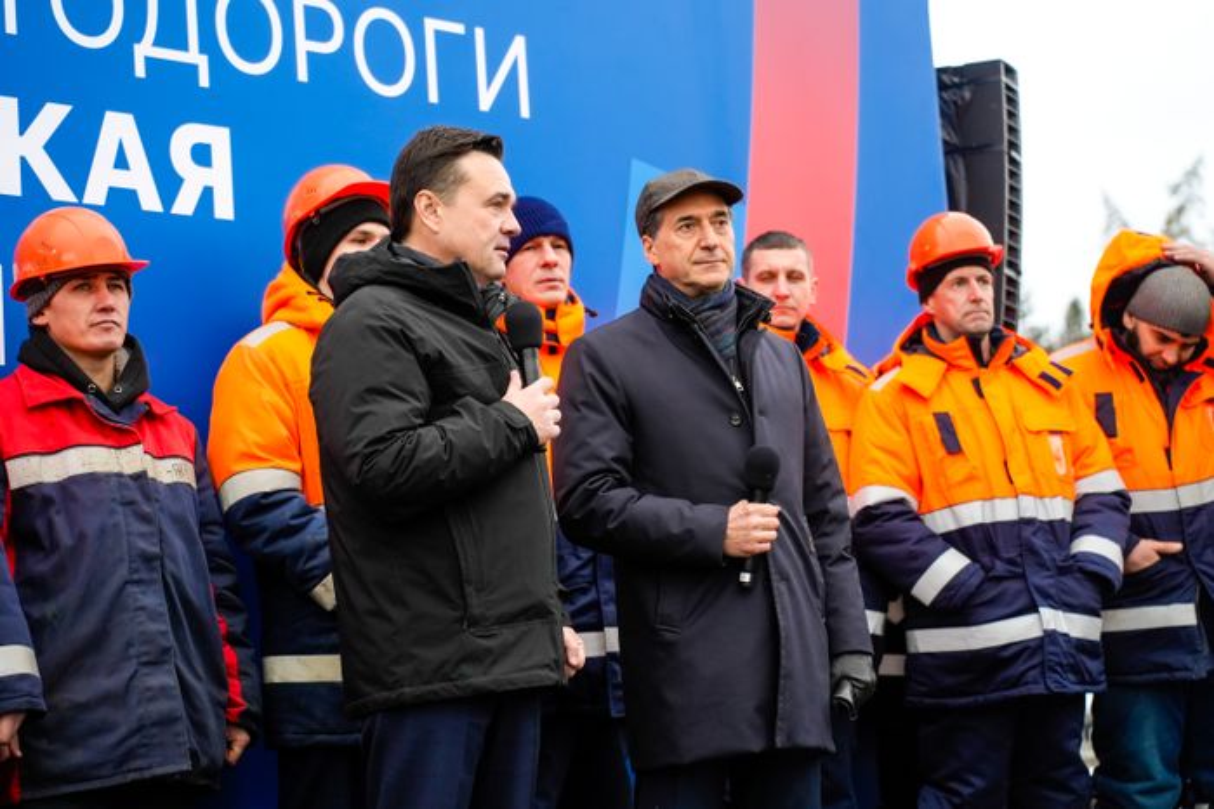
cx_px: 607
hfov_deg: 27.0
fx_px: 2529
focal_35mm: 75
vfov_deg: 18.2
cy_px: 404
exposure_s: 1/800
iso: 1600
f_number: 3.5
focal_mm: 75
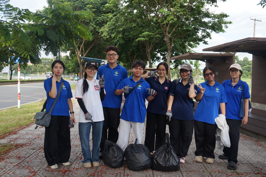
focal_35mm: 32
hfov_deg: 59.5
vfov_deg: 41.6
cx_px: 133
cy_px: 88
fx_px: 232
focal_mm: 21
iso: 200
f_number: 5
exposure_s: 1/250
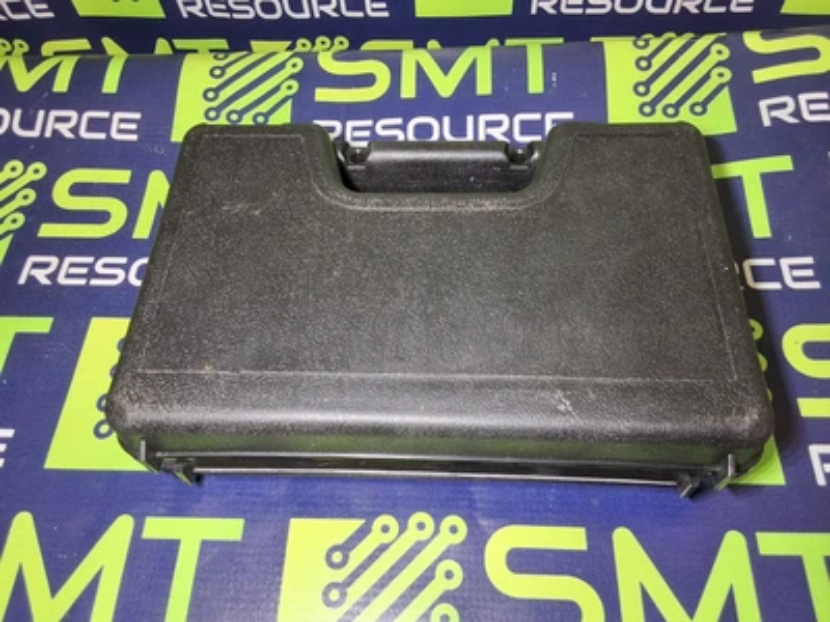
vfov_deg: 49.7
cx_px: 415
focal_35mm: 28
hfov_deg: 63.4
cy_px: 311
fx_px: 671
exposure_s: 1/40
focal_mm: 2.91
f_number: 1.9
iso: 100
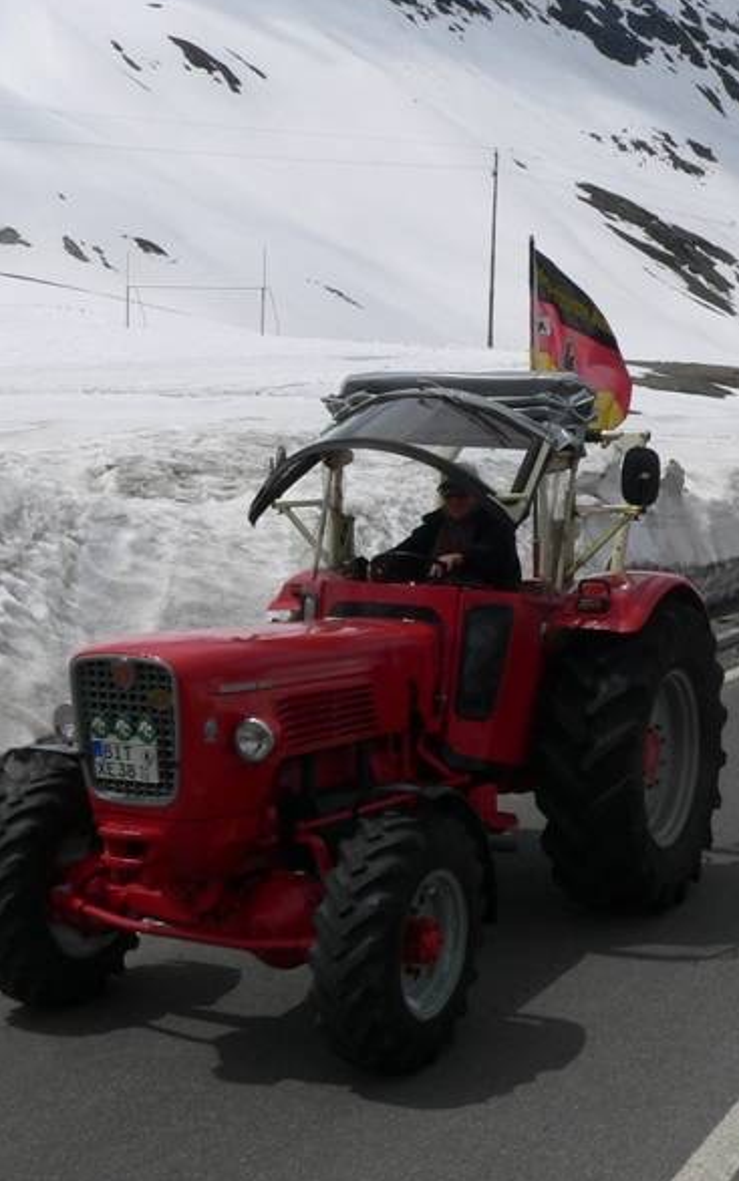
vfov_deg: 38.9
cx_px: 513
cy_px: 585
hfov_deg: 24.7
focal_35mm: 52
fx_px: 1675
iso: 80
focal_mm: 6
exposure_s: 1/1000
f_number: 6.5
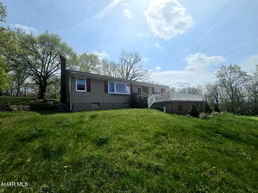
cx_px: 129
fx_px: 97
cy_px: 96
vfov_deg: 89.9
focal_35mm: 13
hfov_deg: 106.2
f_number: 2.2
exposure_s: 1/10000
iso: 50
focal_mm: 2.2
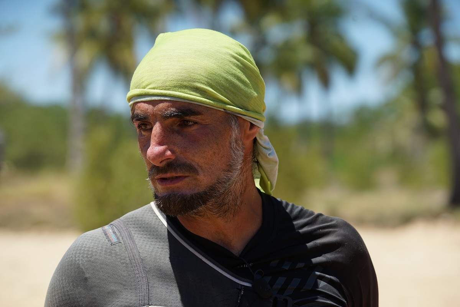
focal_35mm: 142
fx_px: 1814
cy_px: 154
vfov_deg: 9.7
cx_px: 230
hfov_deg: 14.4
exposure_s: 1/1000
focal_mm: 142
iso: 320
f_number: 6.3
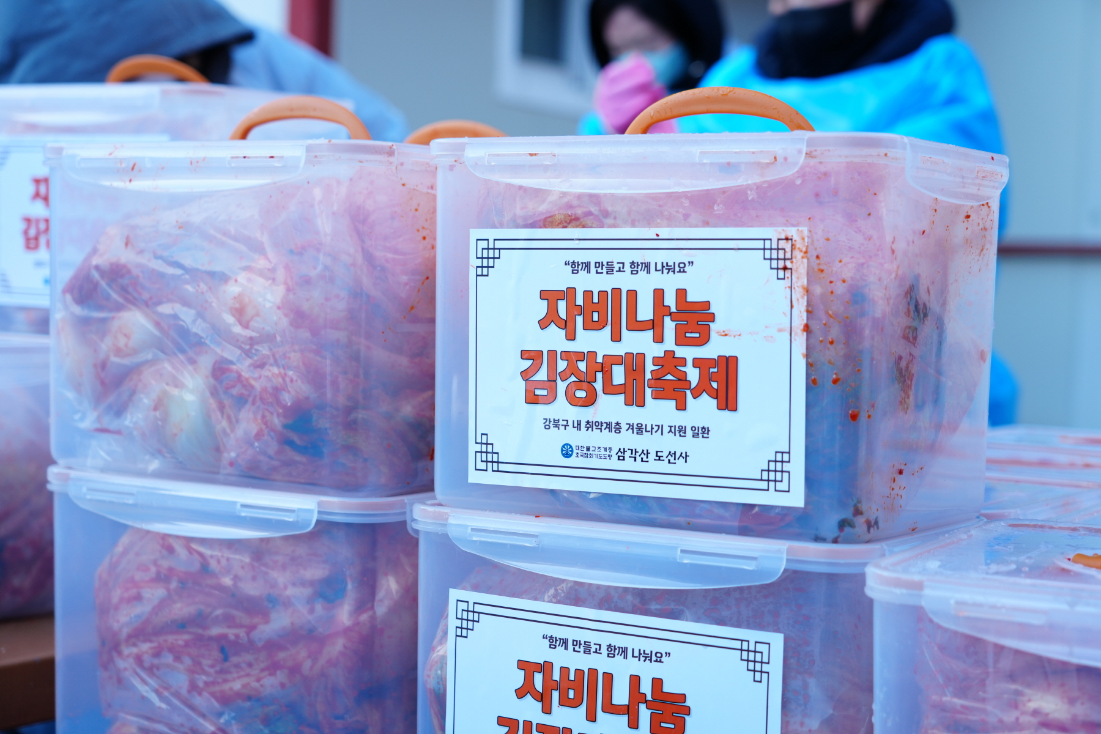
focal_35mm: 64
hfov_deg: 31.4
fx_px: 1957
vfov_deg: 21.2
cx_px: 550
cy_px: 367
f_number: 4.5
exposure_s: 1/160
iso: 320
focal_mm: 64
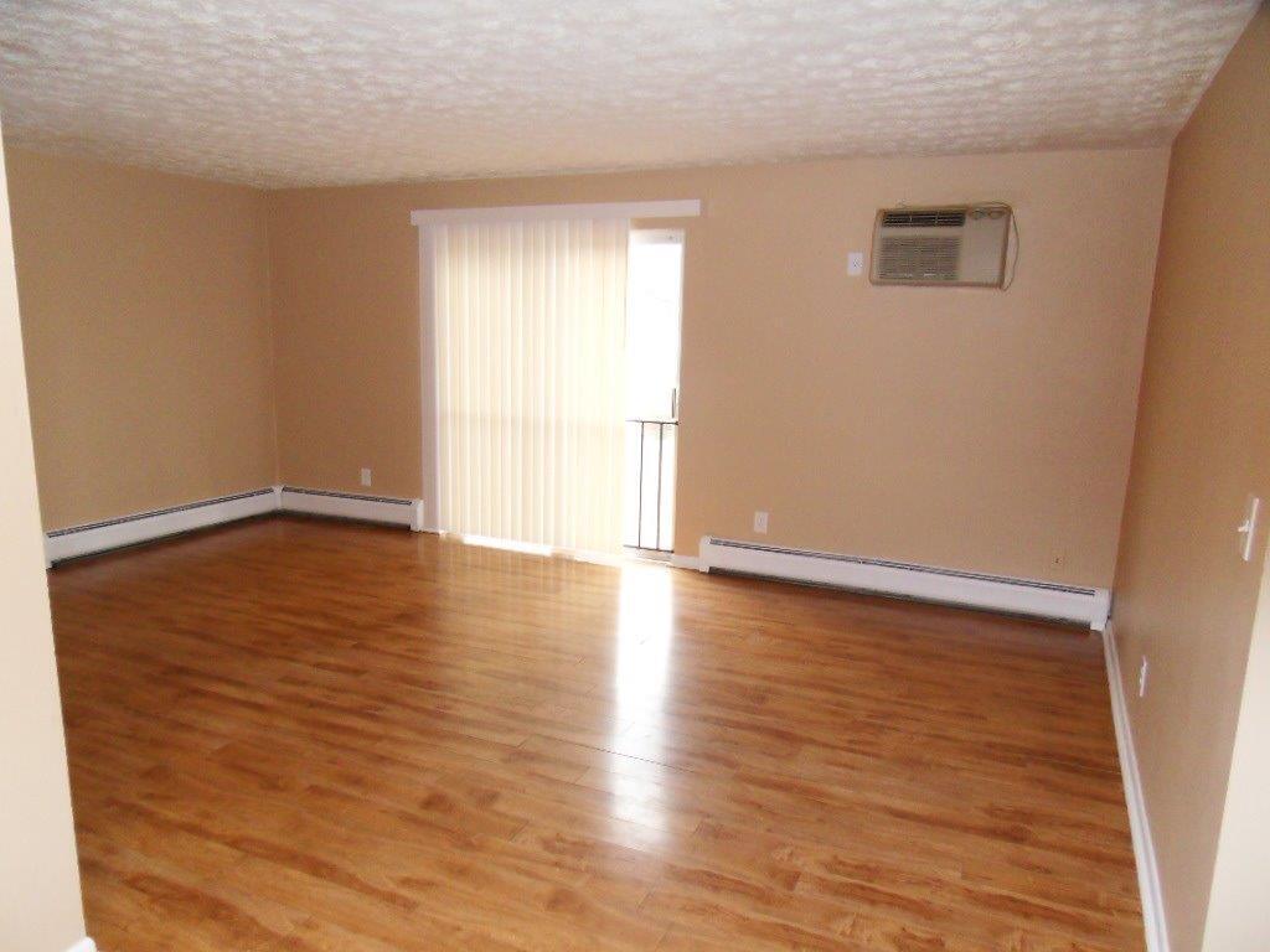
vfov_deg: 56.8
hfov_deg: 71.6
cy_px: 476
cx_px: 635
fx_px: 881
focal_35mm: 24
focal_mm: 4.2
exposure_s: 1/45
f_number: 3.3
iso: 400
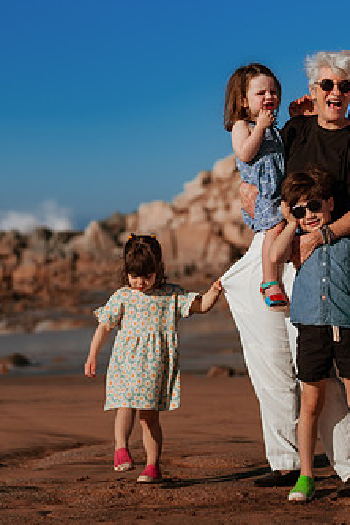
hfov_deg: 13.5
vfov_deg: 20.2
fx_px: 1473
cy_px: 239
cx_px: 197
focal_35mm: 101
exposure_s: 1/8000
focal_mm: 58
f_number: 2.5
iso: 50
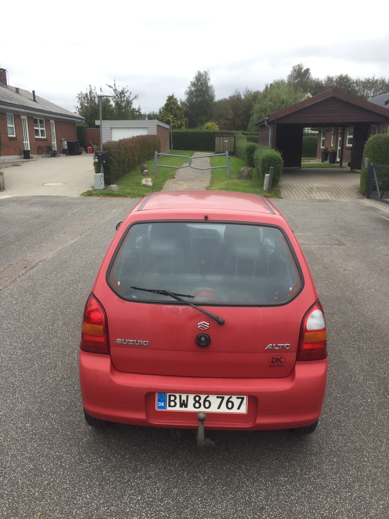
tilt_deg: -13.9
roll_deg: +0.9
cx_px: 194
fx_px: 435
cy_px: 260
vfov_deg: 61.7
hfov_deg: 48.2
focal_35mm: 29
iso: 32
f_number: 2.2
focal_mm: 4.15
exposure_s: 1/282
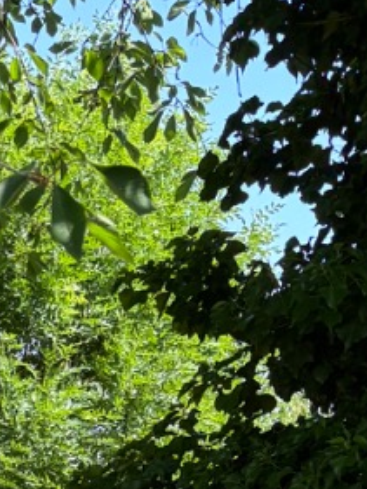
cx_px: -383
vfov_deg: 14.8
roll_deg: -3.0
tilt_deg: -10.9
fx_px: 1568
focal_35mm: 111
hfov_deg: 11.8
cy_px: 947
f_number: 1.6
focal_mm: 5.96
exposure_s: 1/366
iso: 50
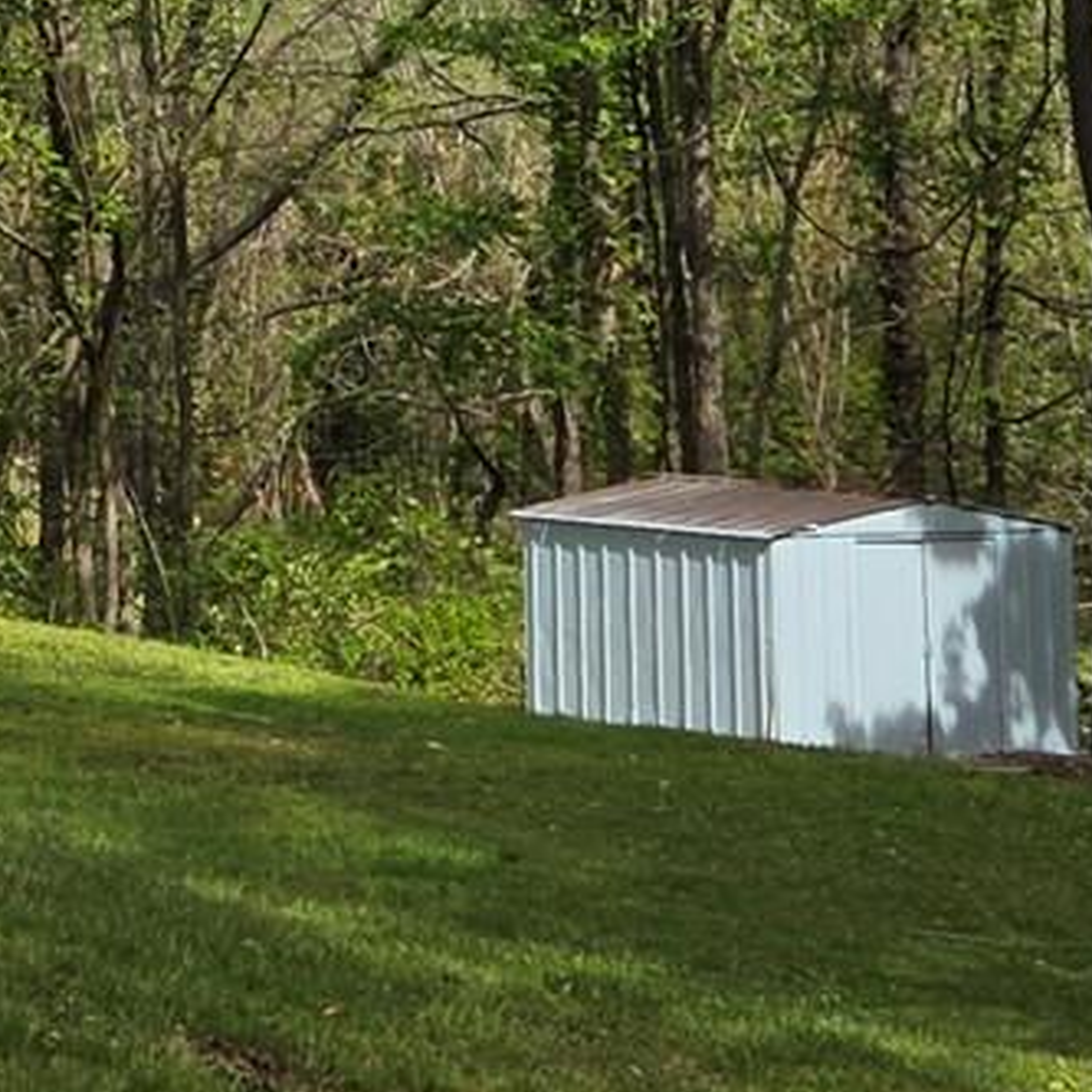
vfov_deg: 13.5
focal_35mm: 125
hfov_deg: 13.3
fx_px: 4461
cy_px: -295
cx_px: -495
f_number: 1.8
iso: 25
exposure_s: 1/914
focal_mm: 5.4
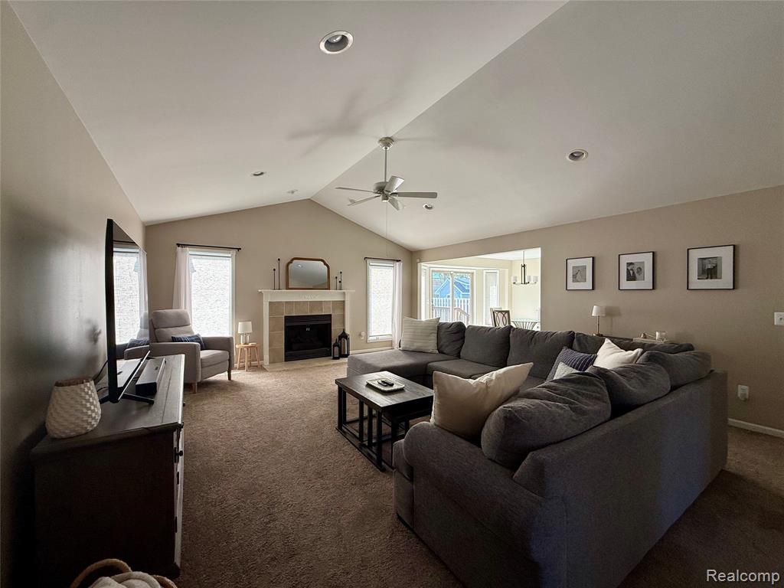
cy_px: 294
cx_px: 392
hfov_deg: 102.1
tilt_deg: +0.1
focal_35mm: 14
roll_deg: -0.3
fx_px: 317
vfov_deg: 85.7
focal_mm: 2.22
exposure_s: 1/99
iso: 80
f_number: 2.2
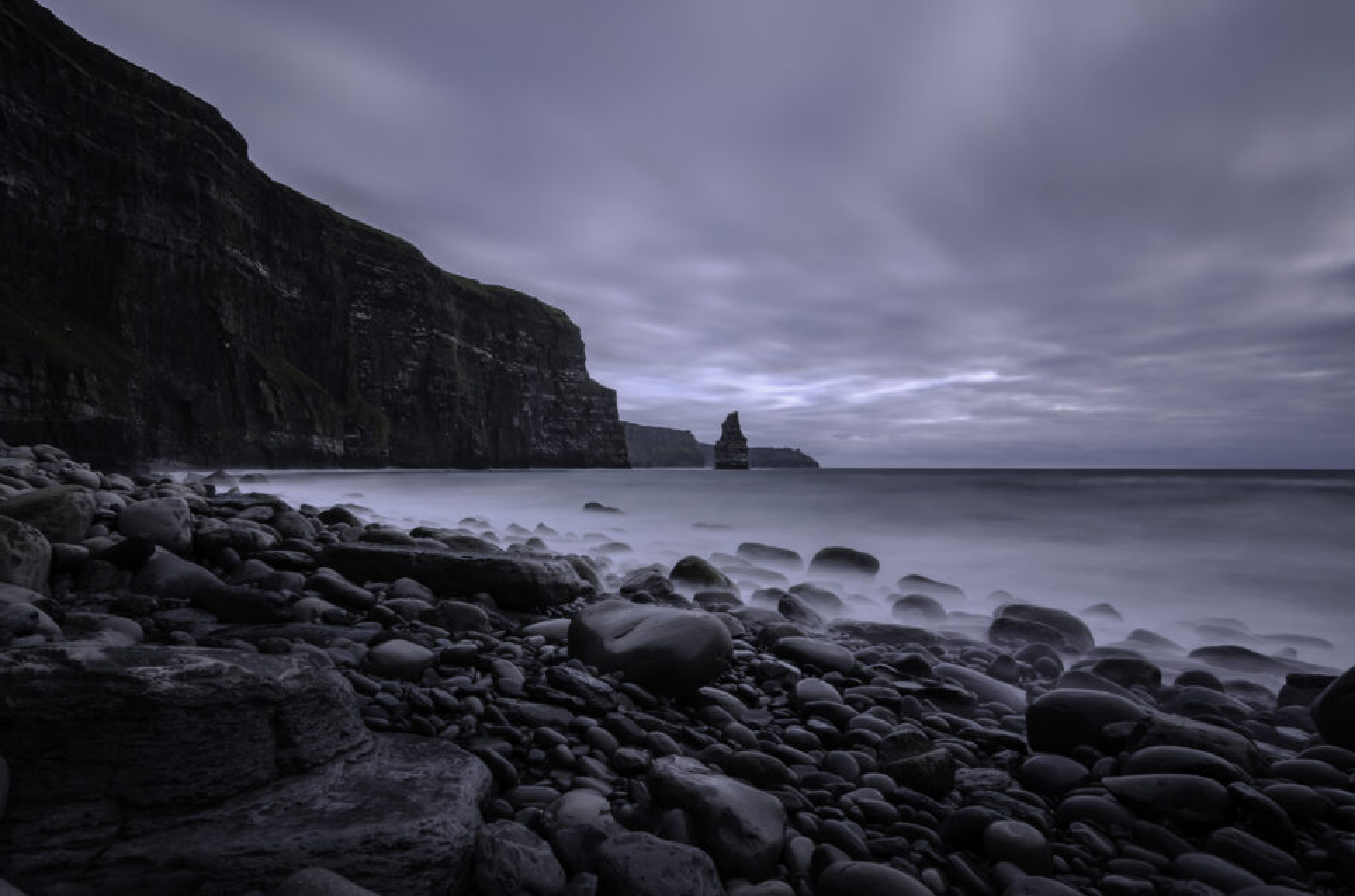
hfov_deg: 91.6
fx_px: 658
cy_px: 433
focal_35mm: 18
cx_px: 658
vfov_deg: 68.5
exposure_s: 30
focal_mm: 11
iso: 100
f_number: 13
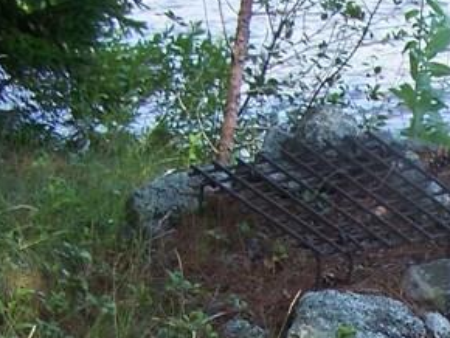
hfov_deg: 14.2
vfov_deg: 10.8
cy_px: 462
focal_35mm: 134
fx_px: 1743
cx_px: 562
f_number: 2.8
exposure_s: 1/125
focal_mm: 6.3
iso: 64
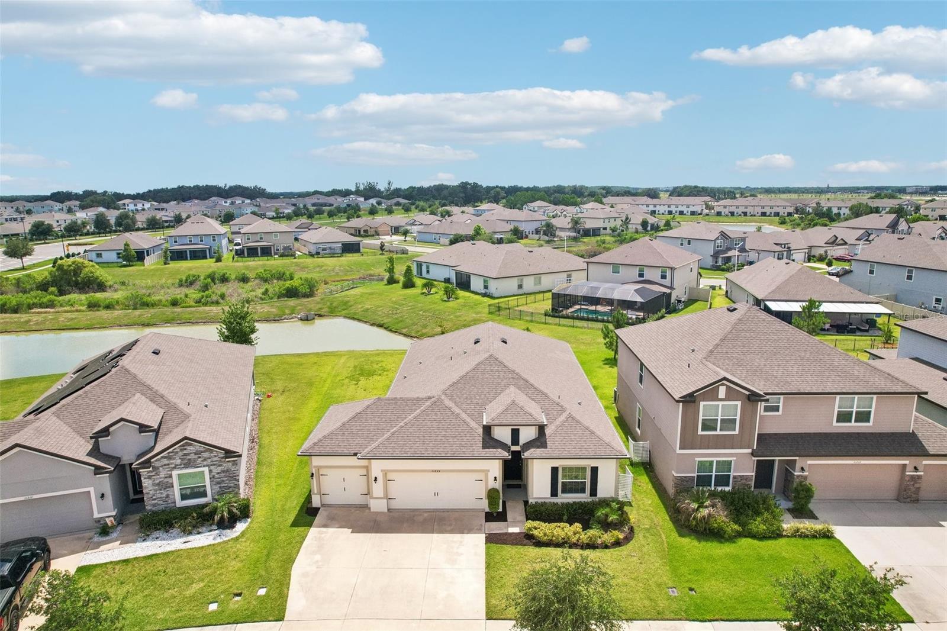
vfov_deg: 57.2
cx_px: 474
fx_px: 579
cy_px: 316
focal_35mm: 22
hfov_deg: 78.6
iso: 400
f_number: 2.8
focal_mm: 8.4
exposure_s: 1/1600
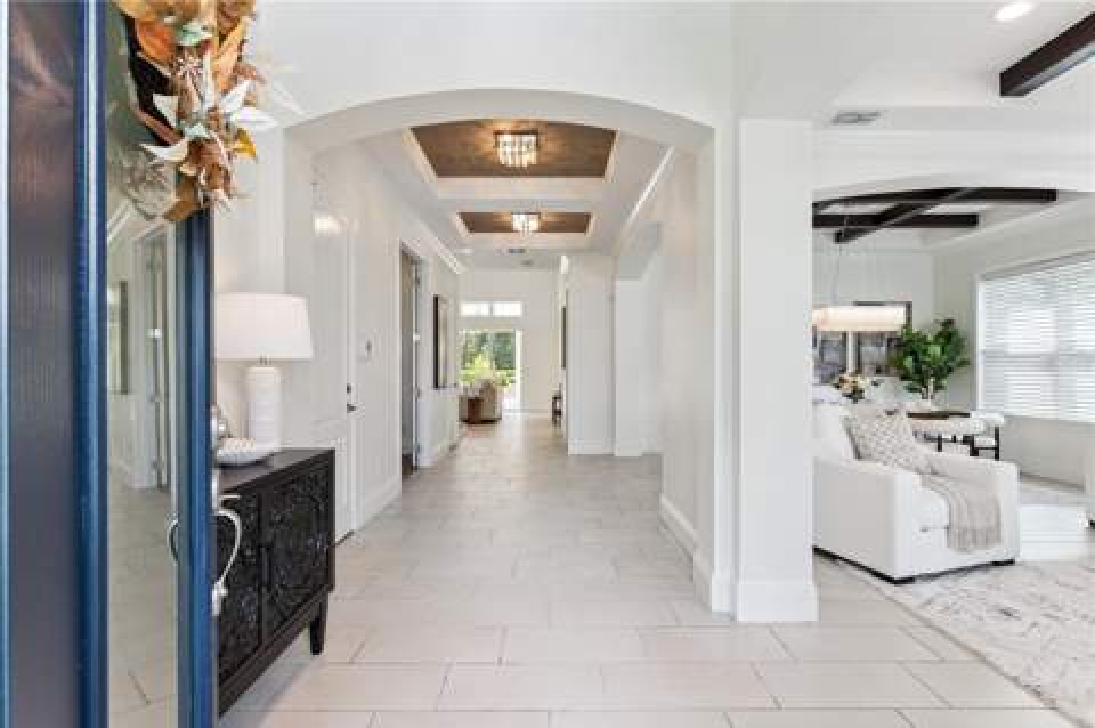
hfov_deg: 93.3
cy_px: 364
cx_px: 548
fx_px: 517
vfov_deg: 70.3
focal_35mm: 17
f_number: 10
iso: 800
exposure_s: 1/60
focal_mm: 17
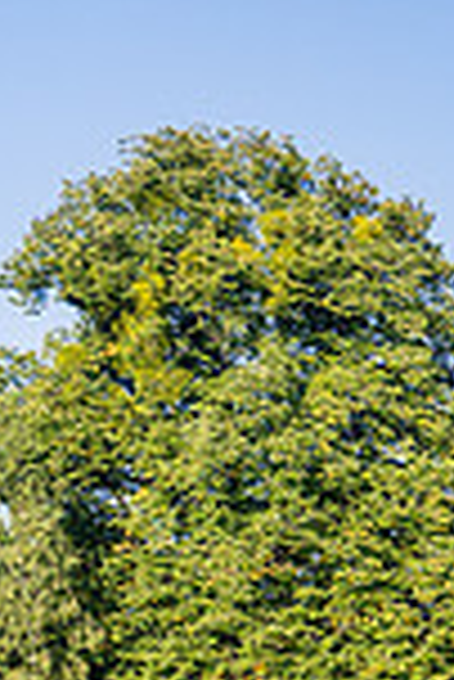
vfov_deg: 19.4
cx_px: 1137
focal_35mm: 100
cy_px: 781
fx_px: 1887
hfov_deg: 11.2
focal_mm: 26
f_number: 3.2
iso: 200
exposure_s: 1/2000
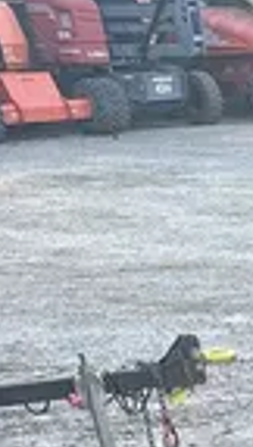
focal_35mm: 145
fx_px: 1720
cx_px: 843
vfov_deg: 11.6
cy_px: 1130
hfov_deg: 7.2
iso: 50
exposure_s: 1/380
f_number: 1.6
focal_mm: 5.96
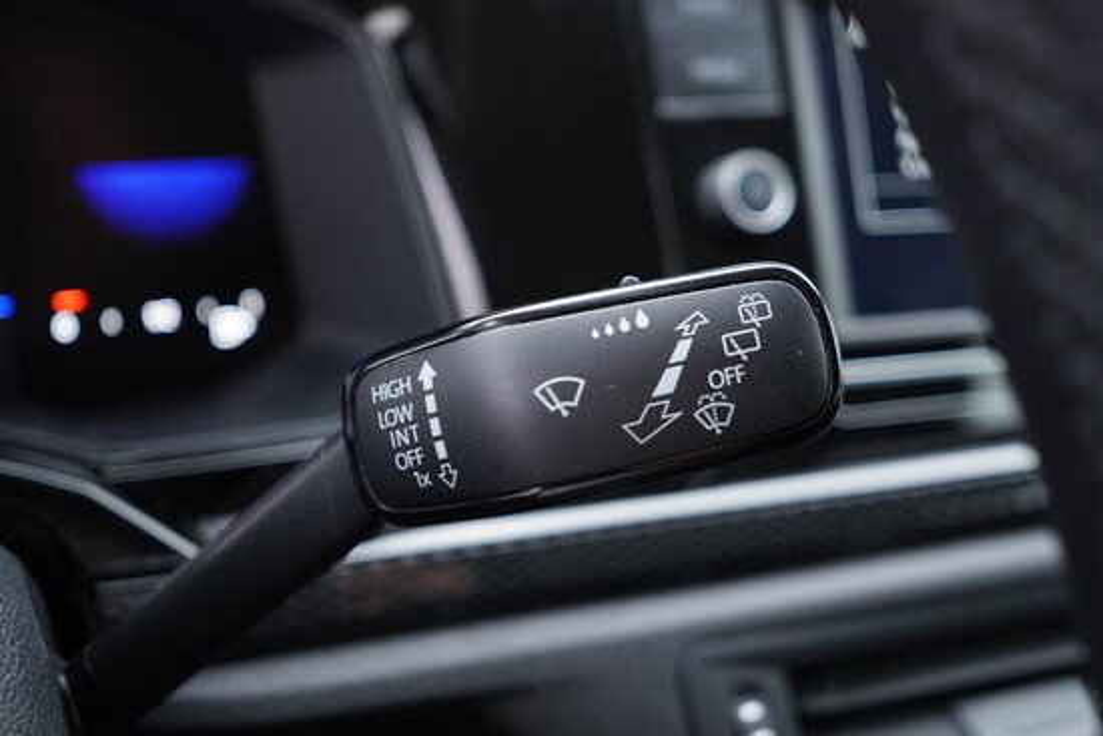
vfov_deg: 36.9
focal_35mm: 36
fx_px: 1103
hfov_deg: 53.1
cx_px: 552
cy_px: 368
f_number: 2.8
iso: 500
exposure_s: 1/40
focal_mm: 24
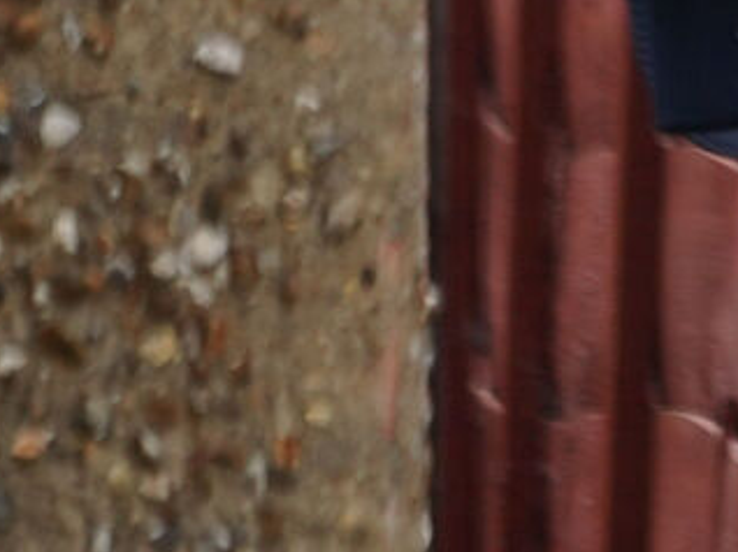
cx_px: 2195
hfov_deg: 1.0
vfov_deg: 0.7
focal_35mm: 2014
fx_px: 42905
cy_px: -797
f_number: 5.6
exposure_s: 1/500
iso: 400
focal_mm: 333
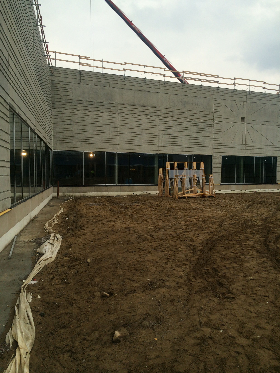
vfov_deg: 60.0
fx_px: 324
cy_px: 186
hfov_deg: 46.8
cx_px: 140
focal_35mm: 30
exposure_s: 1/120
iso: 64
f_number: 2.2
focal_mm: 4.12
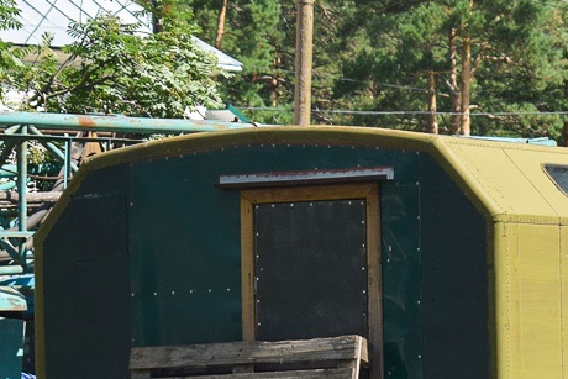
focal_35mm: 215
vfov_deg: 6.4
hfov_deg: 9.5
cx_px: 510
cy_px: 422
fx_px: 3398
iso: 200
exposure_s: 1/500
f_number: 5.6
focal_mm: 55
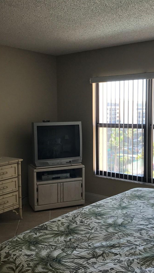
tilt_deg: -2.4
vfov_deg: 49.4
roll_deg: -0.2
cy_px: 137
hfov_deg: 28.9
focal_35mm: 41
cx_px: 94
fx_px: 297
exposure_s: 1/122
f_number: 1.8
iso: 20
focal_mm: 3.99
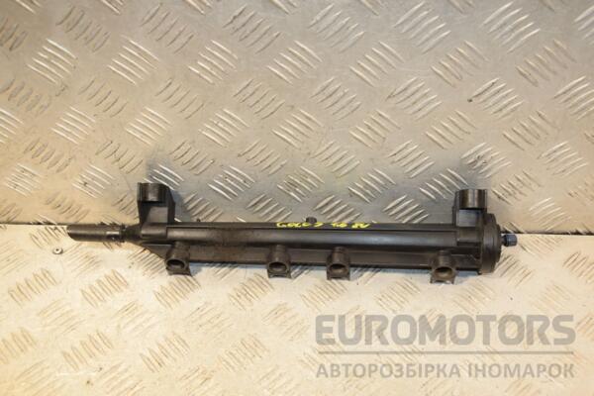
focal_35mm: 48
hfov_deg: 41.1
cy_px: 198
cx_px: 297
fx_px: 792
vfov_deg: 28.1
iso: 800
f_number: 5.6
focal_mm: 32
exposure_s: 1/200
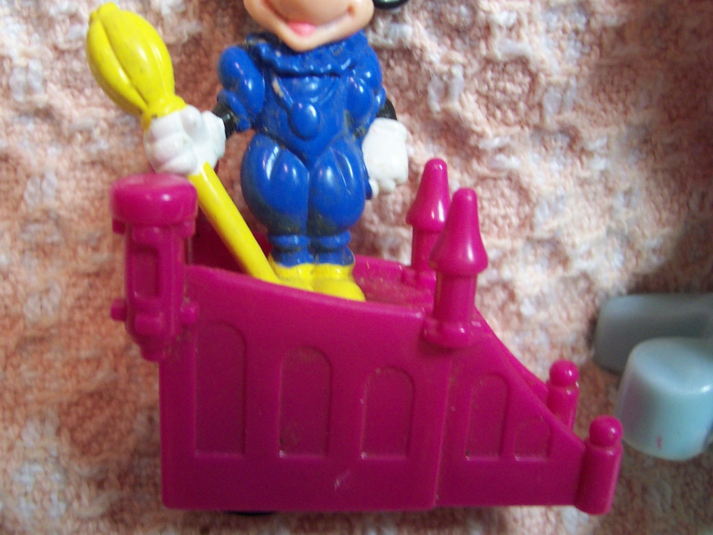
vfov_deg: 36.0
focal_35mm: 40
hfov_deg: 46.8
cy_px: 254
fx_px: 824
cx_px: 330
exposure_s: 1/30
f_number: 2.8
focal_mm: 5.6
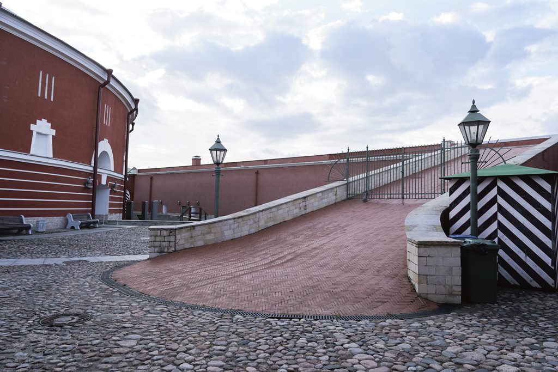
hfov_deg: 73.7
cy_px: 186
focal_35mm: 24
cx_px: 279
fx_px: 372
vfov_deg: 53.1
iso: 500
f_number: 4
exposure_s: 1/1250
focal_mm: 24
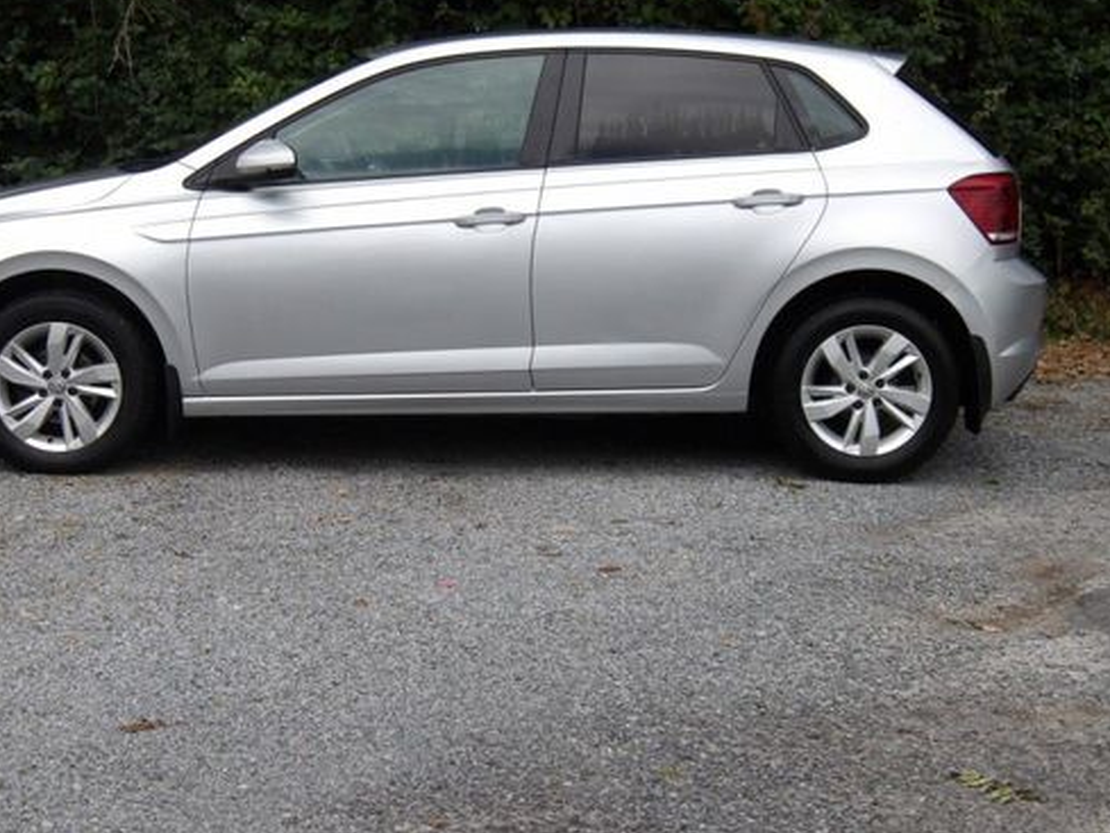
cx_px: 456
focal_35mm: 65
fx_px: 2085
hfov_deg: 29.8
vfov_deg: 22.6
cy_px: 370
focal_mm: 9.4
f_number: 4.2
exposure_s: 1/448
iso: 100
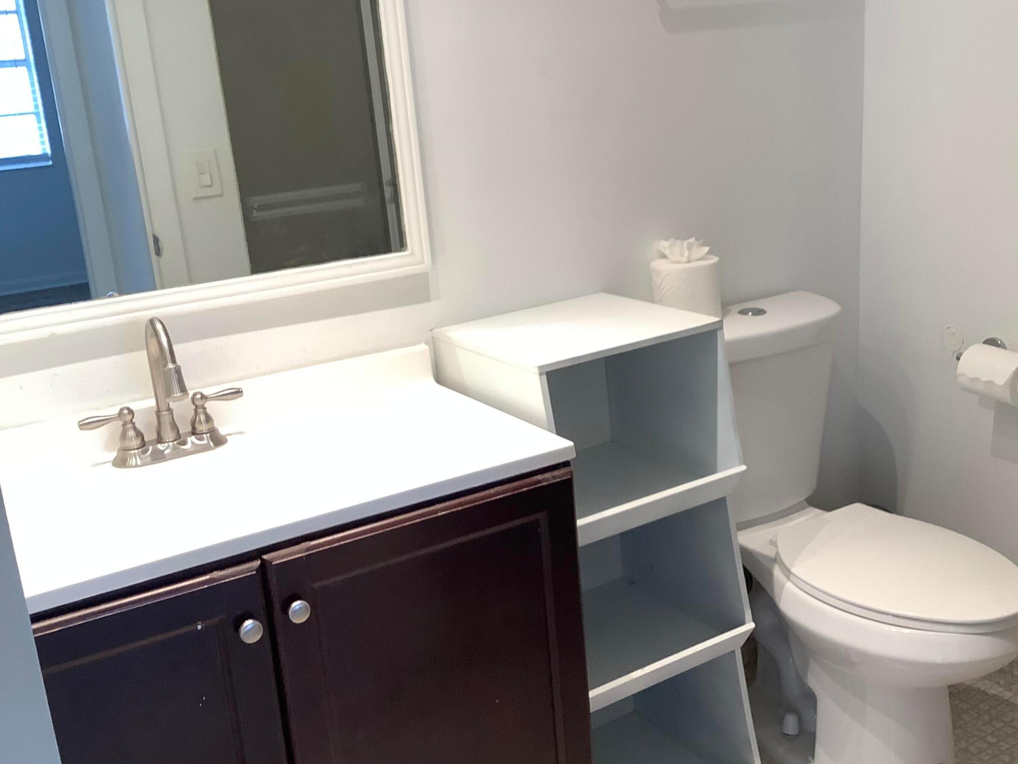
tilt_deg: -17.6
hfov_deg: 47.8
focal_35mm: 39
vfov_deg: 36.8
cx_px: 562
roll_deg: +2.7
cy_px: 392
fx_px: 1147
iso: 125
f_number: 2.4
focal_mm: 3.3
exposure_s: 1/60
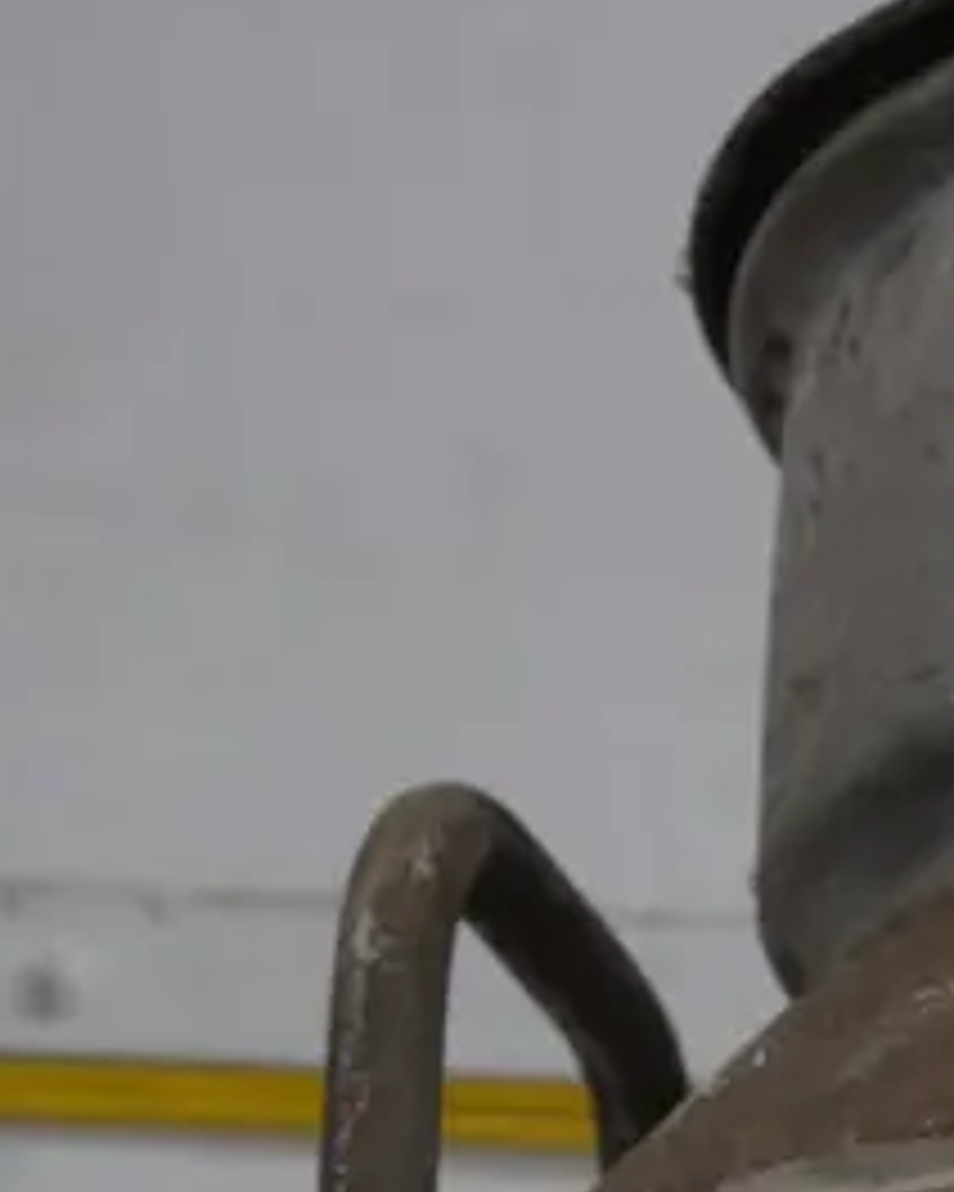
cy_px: 1624
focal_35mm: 181
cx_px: 1685
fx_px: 6388
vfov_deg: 10.4
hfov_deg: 8.2
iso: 640
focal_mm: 24
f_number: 5.2
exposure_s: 1/60
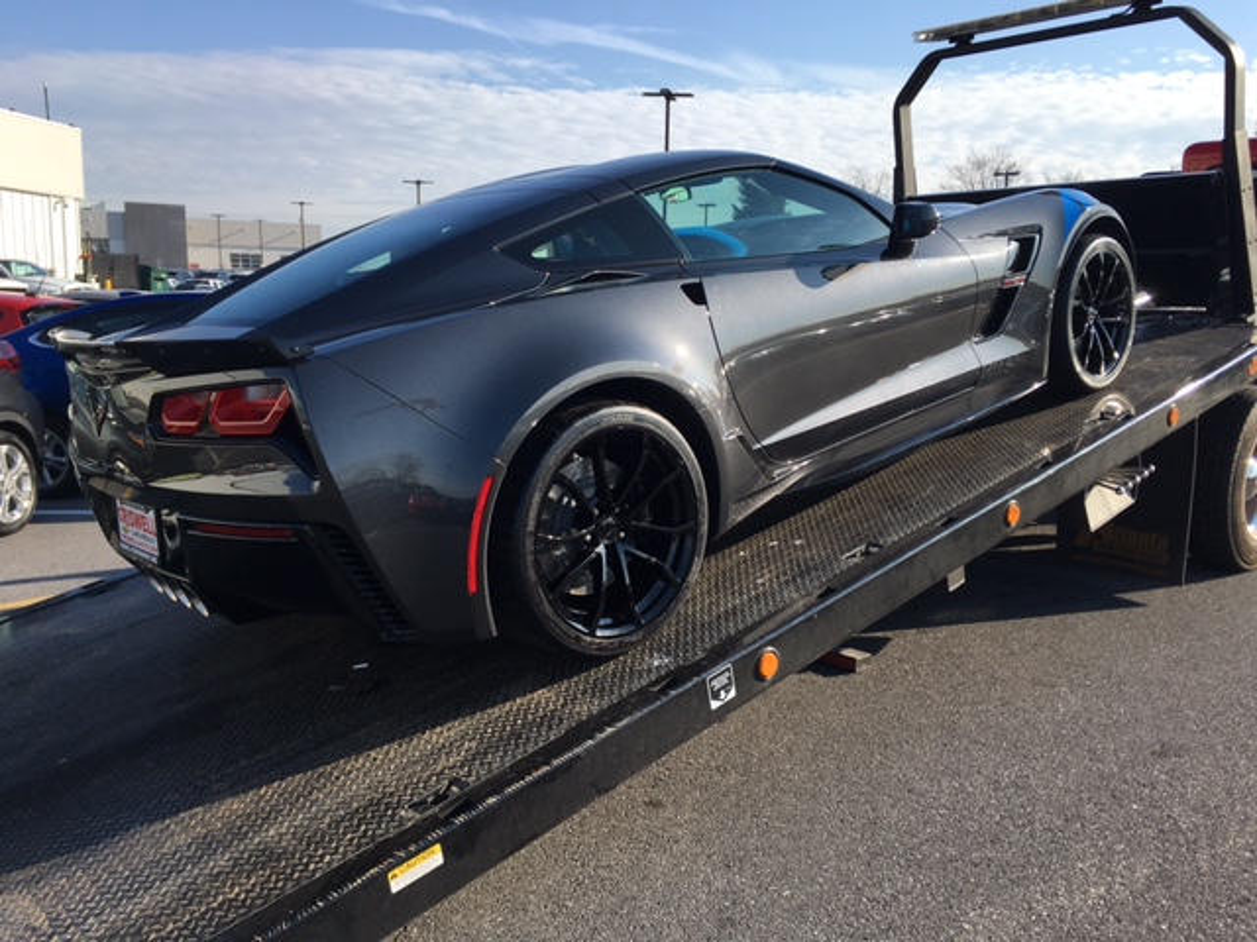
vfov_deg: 48.2
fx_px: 1053
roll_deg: -2.0
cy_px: 471
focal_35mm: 29
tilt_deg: -6.8
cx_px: 628
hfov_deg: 61.7
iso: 25
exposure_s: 1/1083
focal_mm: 4.15
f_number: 2.2
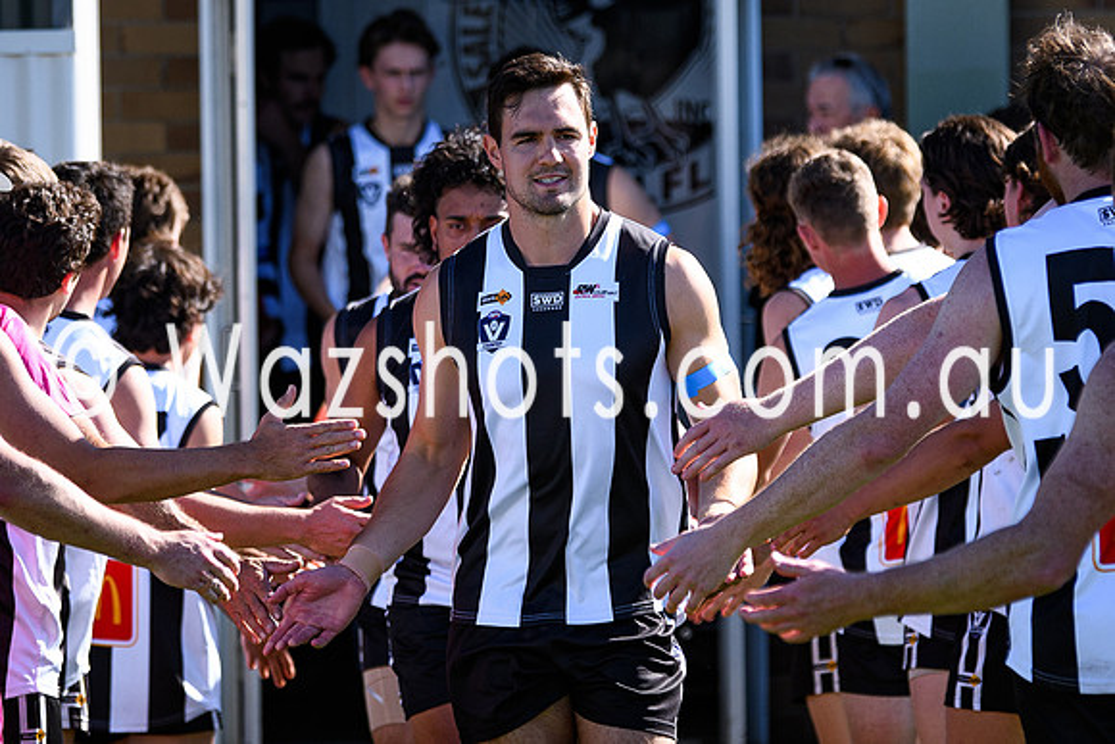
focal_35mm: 374
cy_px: 430
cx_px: 599
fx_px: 11596
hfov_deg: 5.5
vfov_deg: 3.7
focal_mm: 135
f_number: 2.8
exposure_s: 1/2500
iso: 220
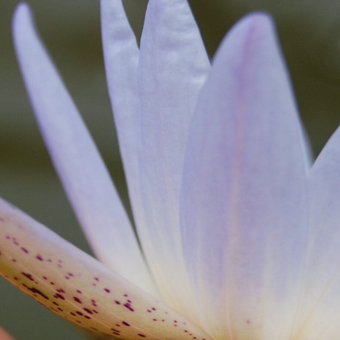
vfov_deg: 8.9
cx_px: 186
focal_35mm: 197
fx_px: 2191
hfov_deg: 8.9
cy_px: 177
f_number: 7.1
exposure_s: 1/200
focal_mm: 55
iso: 200
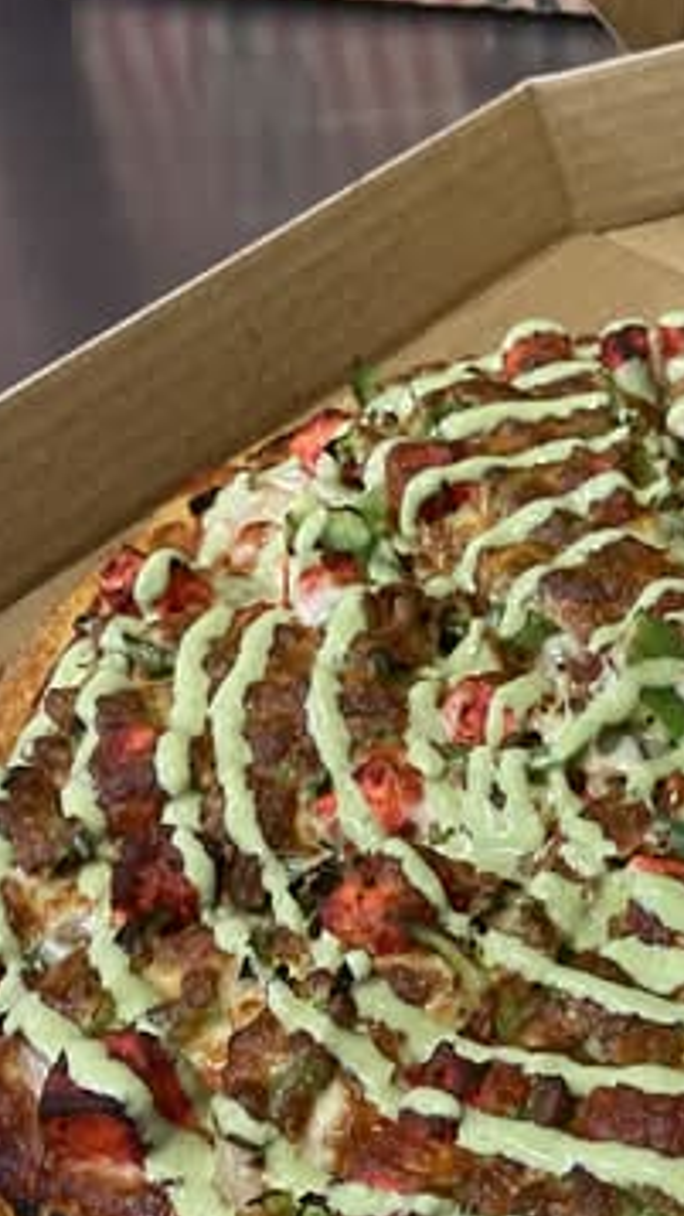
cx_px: 789
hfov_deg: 20.3
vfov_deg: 36.9
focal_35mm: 56
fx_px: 1804
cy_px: 785
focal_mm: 5.1
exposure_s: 1/50
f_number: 1.6
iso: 160
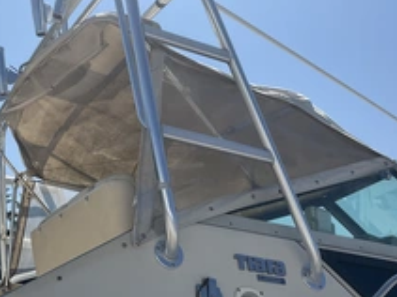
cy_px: 190
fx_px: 630
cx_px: 160
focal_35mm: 55
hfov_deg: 34.8
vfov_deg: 26.4
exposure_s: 1/3322
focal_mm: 3
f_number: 1.8
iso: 25
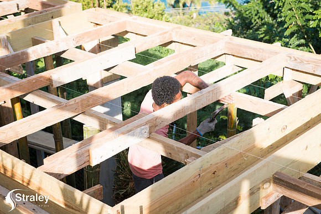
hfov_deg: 30.5
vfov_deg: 20.6
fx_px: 589
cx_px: 160
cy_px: 107
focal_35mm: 66
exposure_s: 1/125
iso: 64
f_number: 6.3
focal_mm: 66
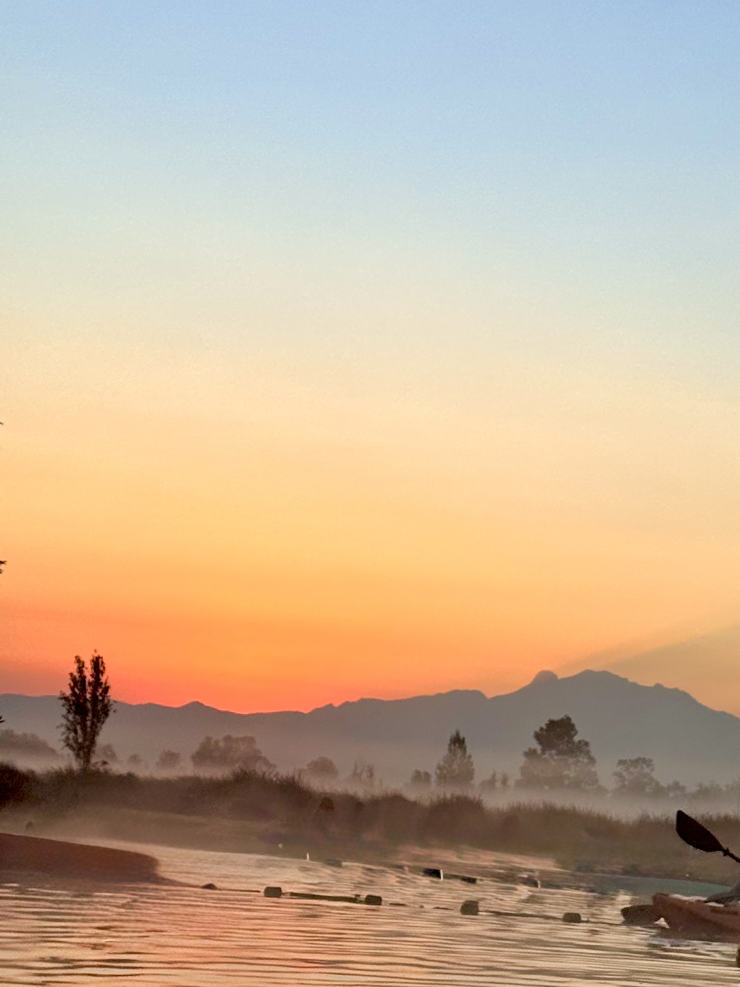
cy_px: 425
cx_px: 681
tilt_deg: +10.3
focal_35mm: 92
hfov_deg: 15.8
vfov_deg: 21.3
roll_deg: -4.1
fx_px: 2622
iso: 64
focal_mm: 6.76
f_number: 1.78
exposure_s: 1/1238
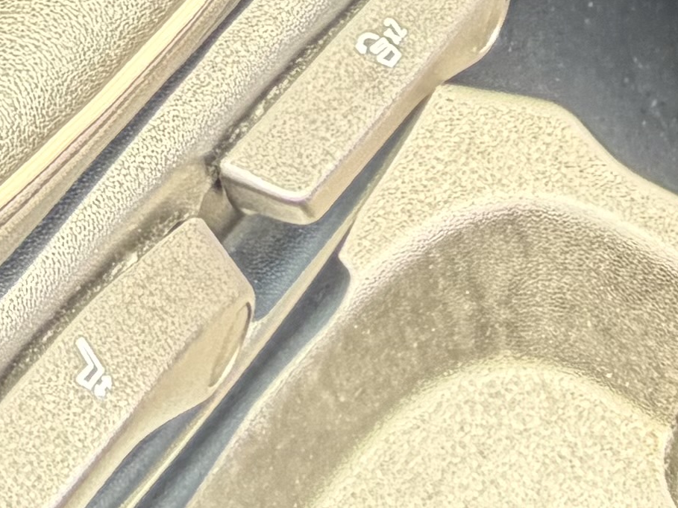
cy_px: -1078
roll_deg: -0.4
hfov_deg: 18.7
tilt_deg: -26.6
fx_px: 1724
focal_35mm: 88
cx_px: -429
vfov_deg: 10.6
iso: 160
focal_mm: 2.22
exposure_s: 1/81
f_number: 2.2
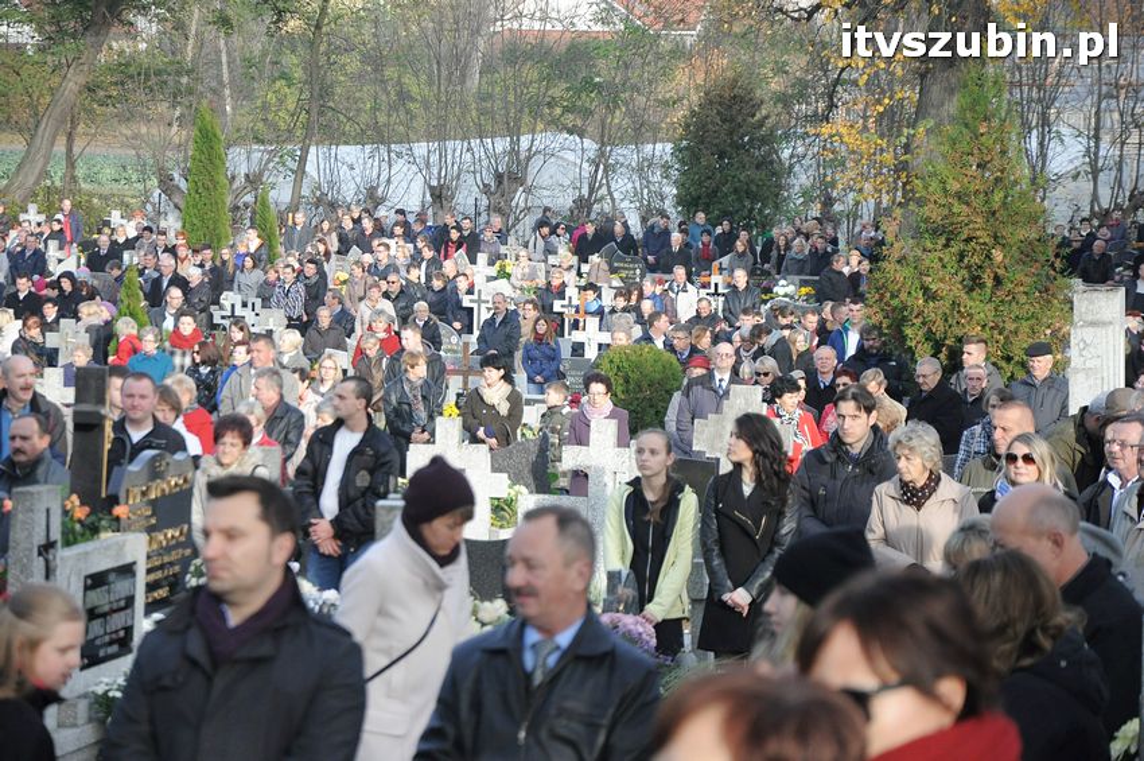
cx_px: 572
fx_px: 5000
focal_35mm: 158
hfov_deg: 13.1
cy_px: 380
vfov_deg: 8.7
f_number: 6.3
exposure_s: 1/640
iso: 800
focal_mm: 105
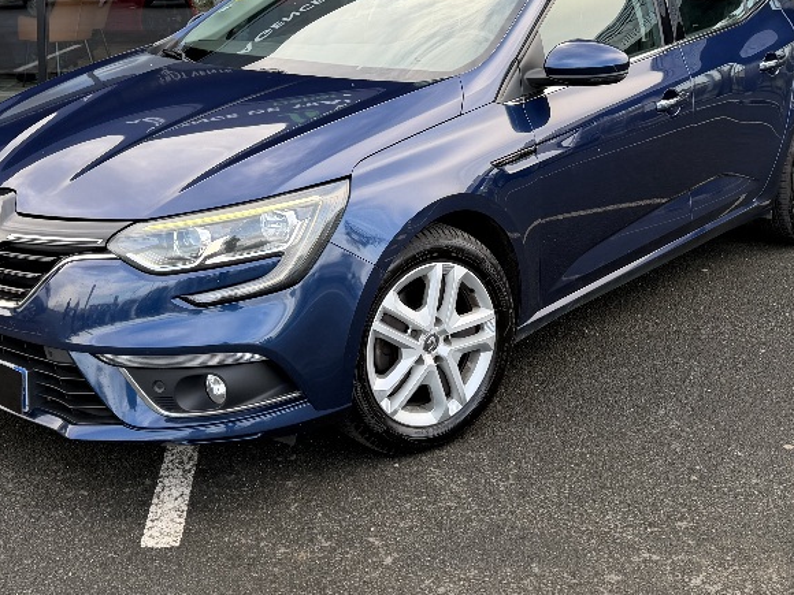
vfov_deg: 26.2
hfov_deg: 36.2
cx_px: 386
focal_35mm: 53
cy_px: 7
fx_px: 1216
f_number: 1.78
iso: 80
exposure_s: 1/290
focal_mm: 6.76
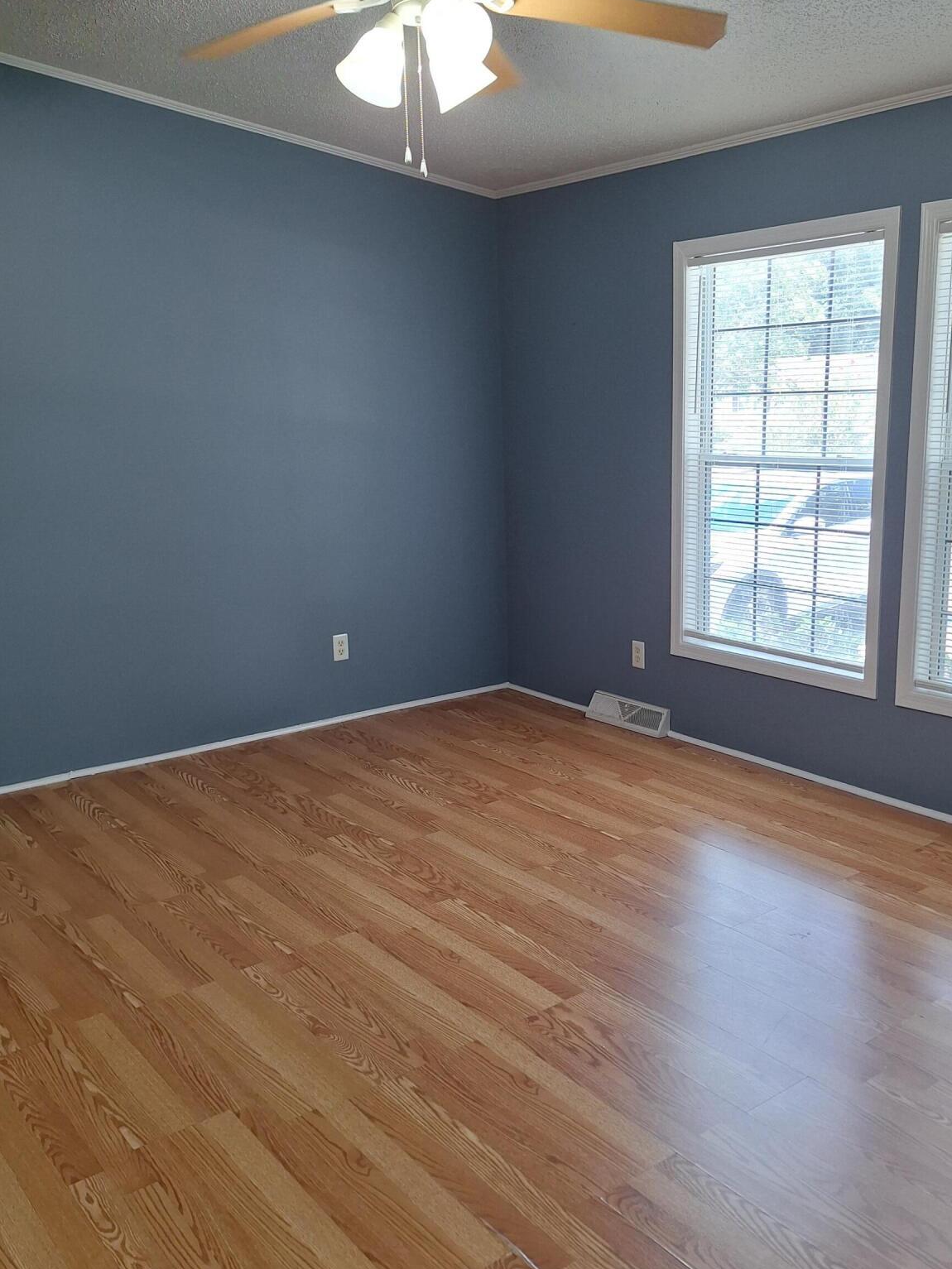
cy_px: 656
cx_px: 580
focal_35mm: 30
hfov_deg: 46.5
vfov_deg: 59.9
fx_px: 1100
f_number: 1.8
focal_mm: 5.54
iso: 50
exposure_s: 1/60
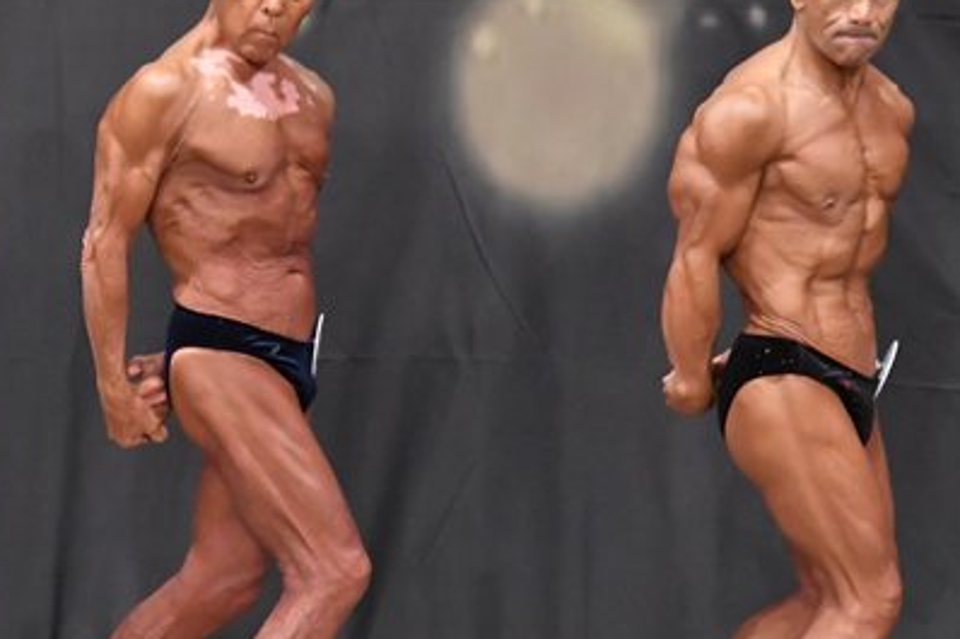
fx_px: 11675
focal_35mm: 438
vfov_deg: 3.1
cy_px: 359
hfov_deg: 4.7
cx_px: 57
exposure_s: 1/400
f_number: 5.6
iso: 6400
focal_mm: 150
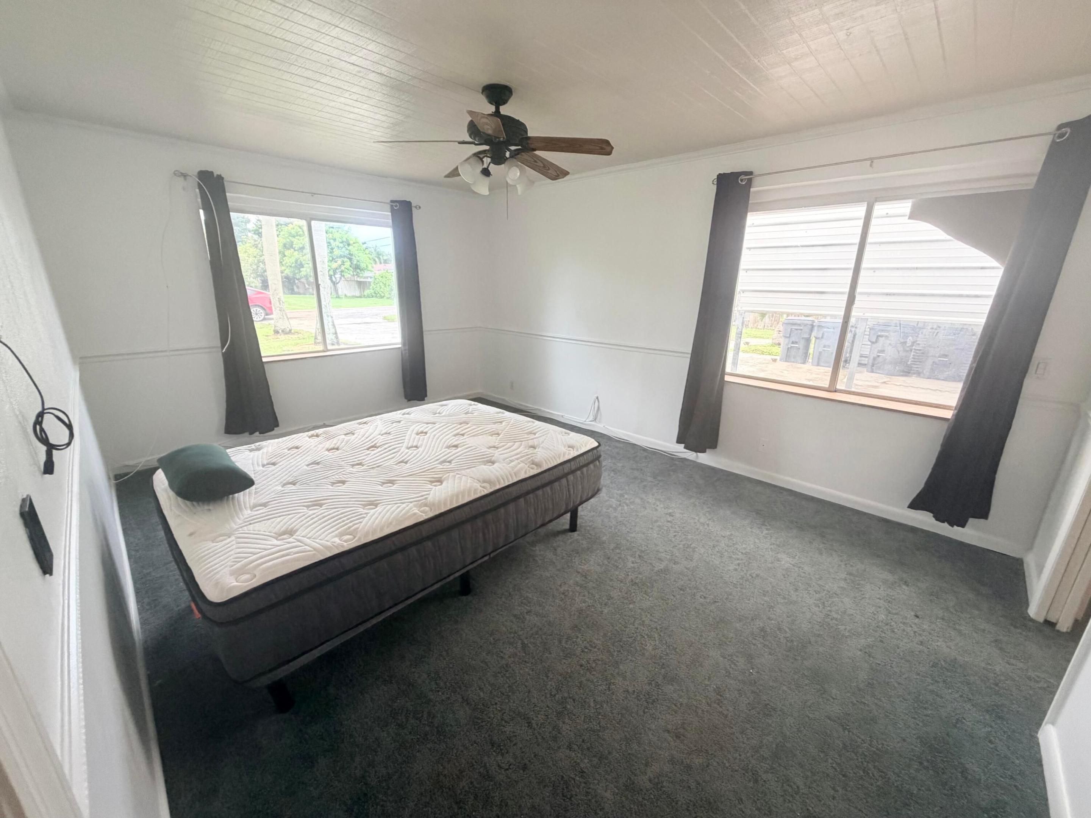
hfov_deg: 102.1
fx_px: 441
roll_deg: -0.5
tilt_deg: -16.7
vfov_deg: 85.7
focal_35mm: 14
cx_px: 546
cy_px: 409
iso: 250
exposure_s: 1/121
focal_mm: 2.22
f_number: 2.2
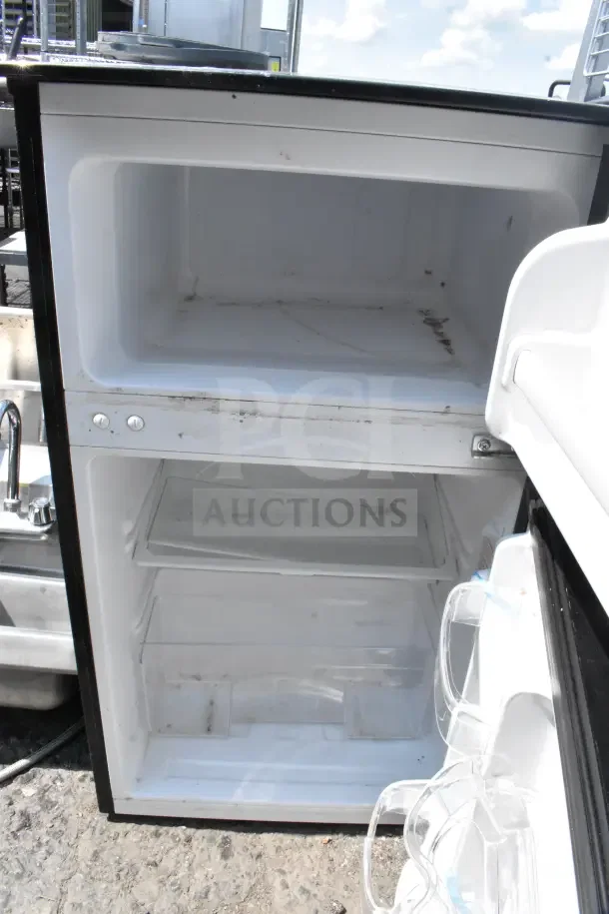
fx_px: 685
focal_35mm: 27
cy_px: 457
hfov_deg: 47.9
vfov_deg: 67.4
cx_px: 304
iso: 6400
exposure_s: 1/1600
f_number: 20
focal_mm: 18
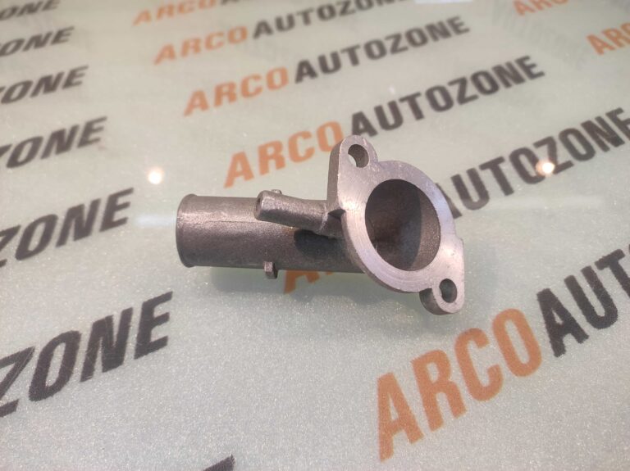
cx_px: 315
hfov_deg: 91.1
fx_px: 309
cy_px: 236
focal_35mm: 17
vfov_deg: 74.7
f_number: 1.79
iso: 267
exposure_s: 1/50
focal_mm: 4.74
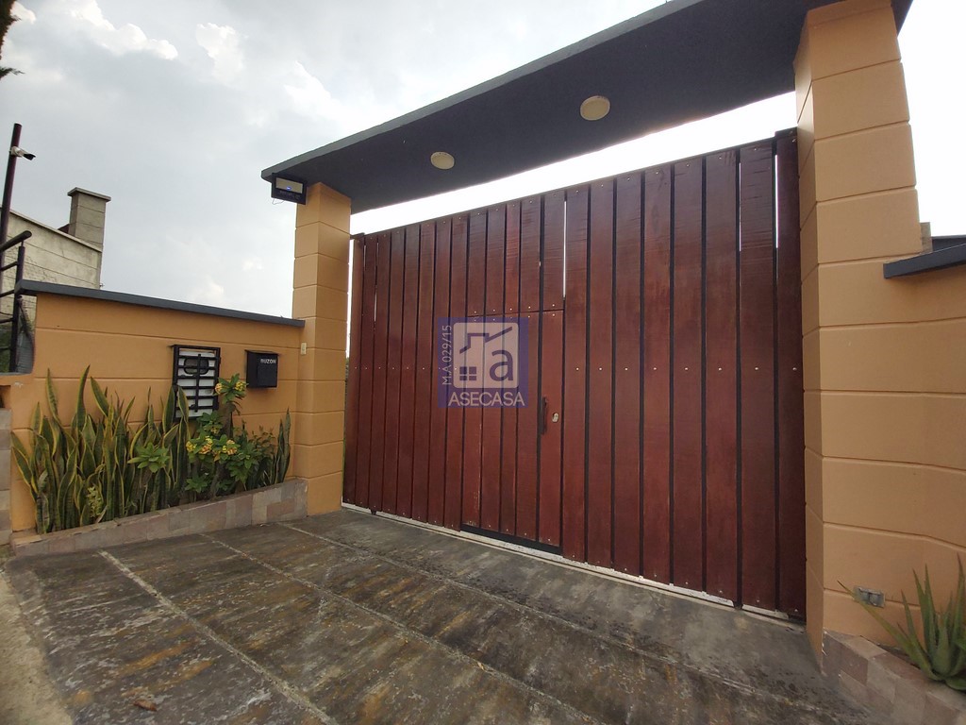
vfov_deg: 94.5
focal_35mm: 12
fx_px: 335
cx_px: 483
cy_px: 362
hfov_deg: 110.5
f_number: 2.2
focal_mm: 1.42
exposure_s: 1/778
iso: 40
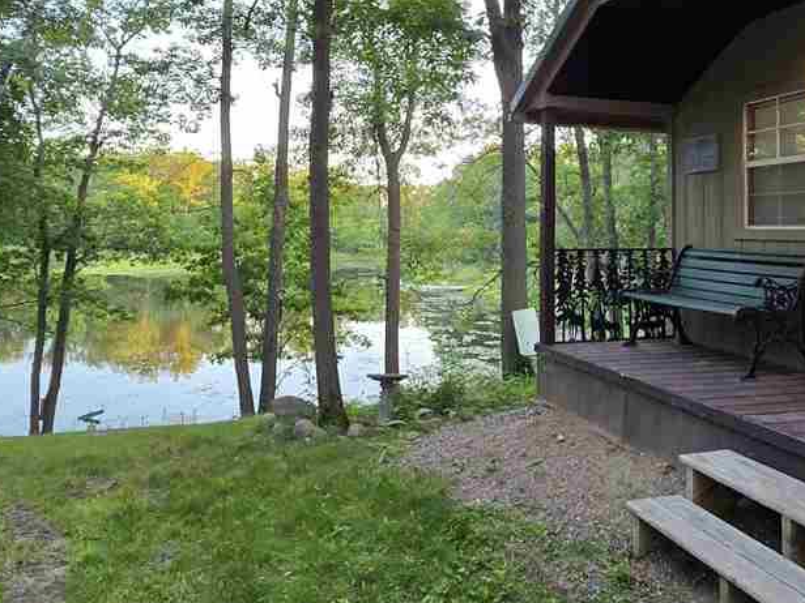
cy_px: 206
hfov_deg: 65.2
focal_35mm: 27
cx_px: 442
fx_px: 628
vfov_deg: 50.5
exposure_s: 1/120
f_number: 1.9
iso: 160
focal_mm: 2.2
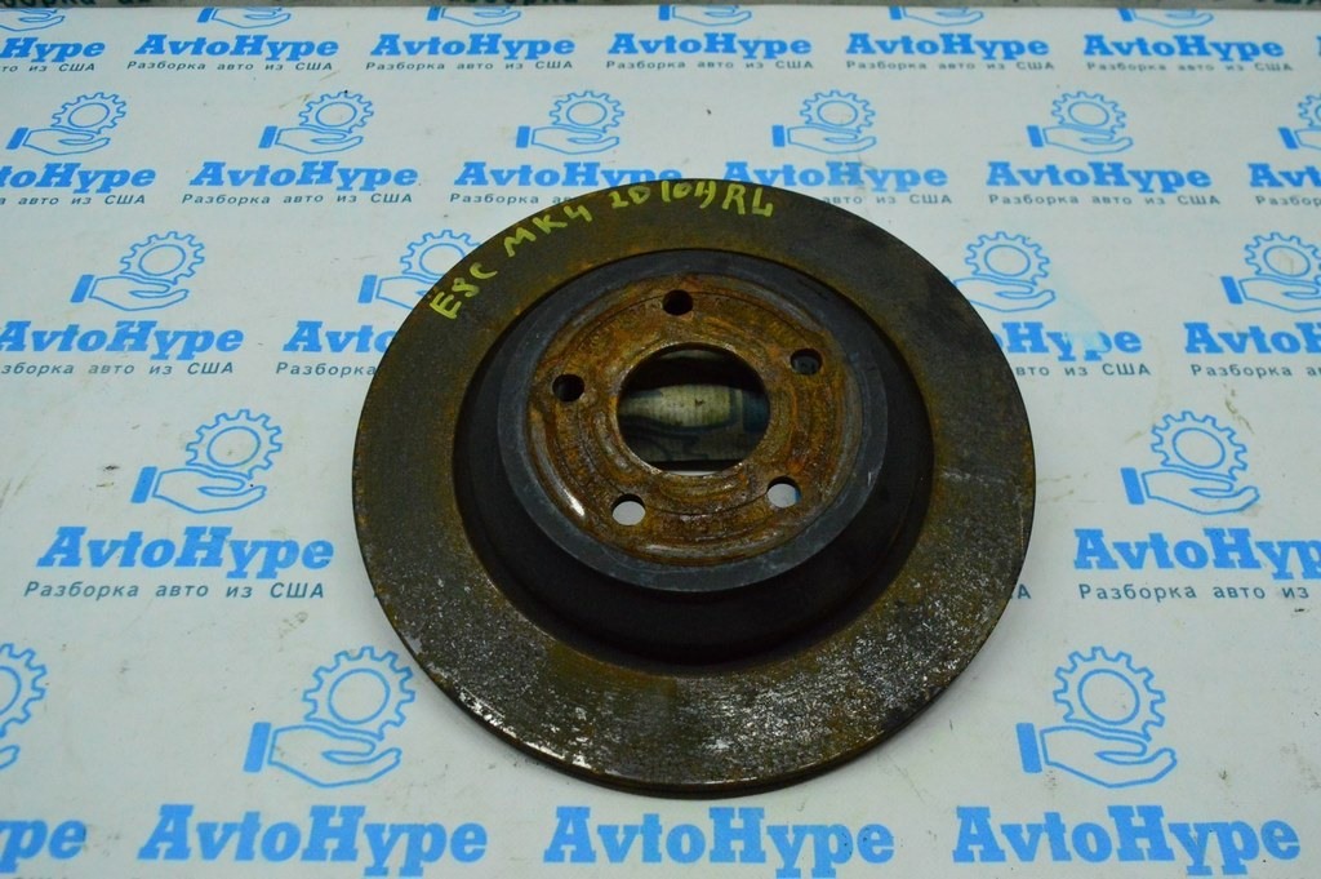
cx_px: 660
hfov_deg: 59.5
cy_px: 440
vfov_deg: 41.6
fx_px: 1155
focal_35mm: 32
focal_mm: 21
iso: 6400
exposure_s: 1/800
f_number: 6.3
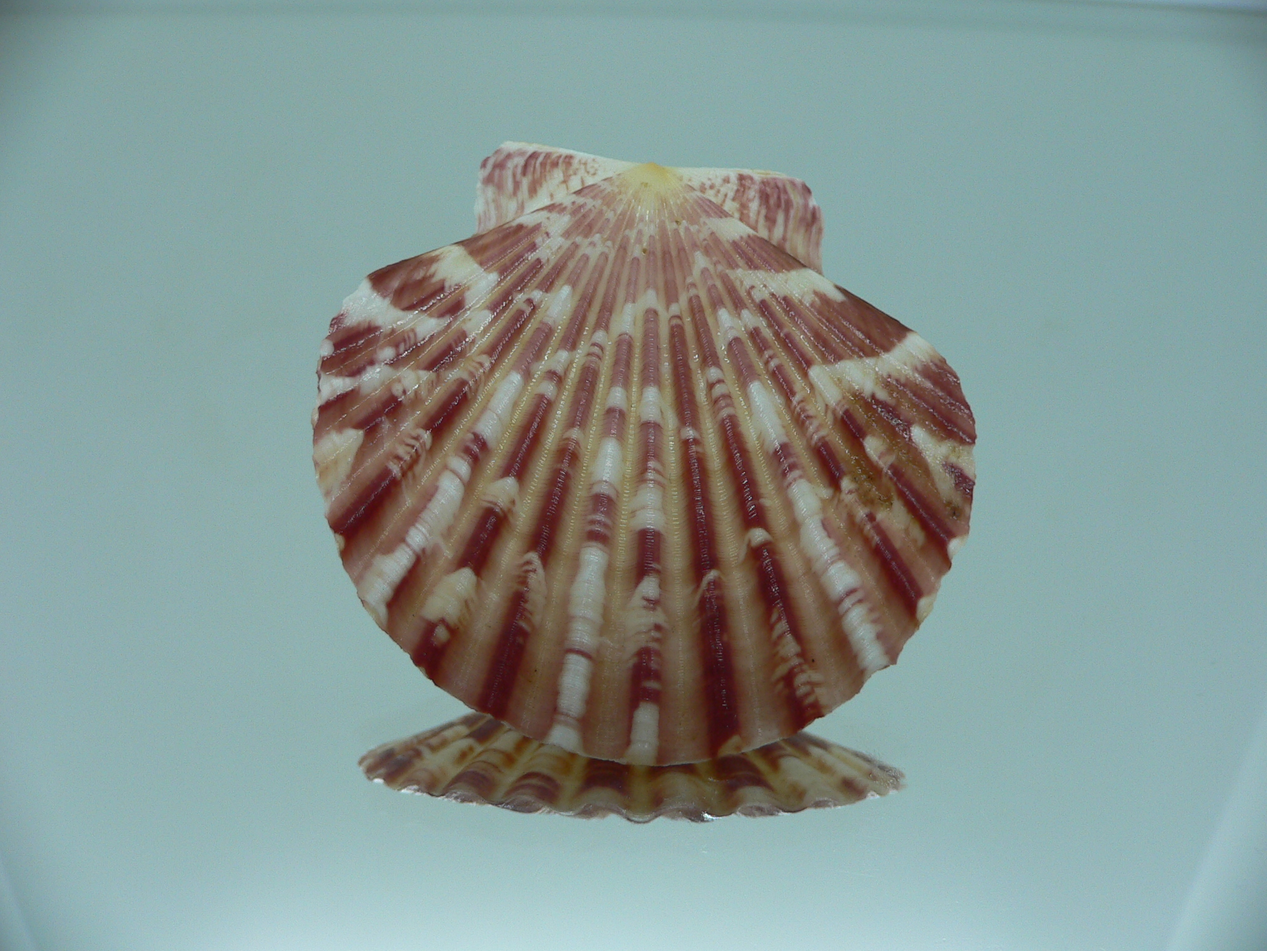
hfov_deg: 52.6
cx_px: 634
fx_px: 1281
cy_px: 476
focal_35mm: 35
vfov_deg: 40.7
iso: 80
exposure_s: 1/60
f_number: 2.8
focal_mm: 4.6
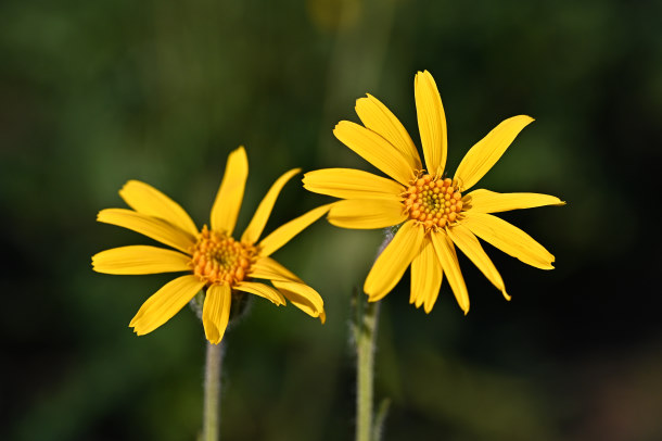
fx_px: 1930
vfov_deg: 13.0
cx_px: 331
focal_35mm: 105
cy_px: 220
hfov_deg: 19.5
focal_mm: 105
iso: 720
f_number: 10
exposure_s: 1/2500
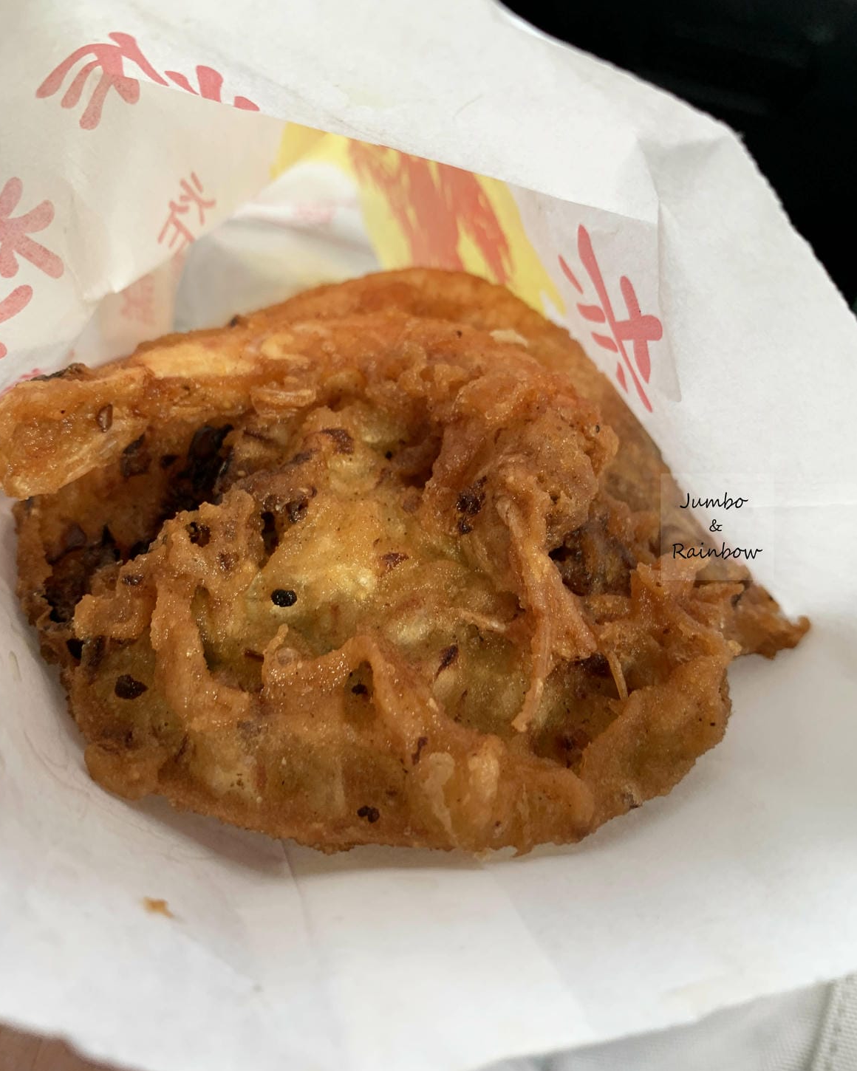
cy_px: 555
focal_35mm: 28
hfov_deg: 51.5
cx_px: 433
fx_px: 888
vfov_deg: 62.2
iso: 50
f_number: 1.8
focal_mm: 4.25
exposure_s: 1/121
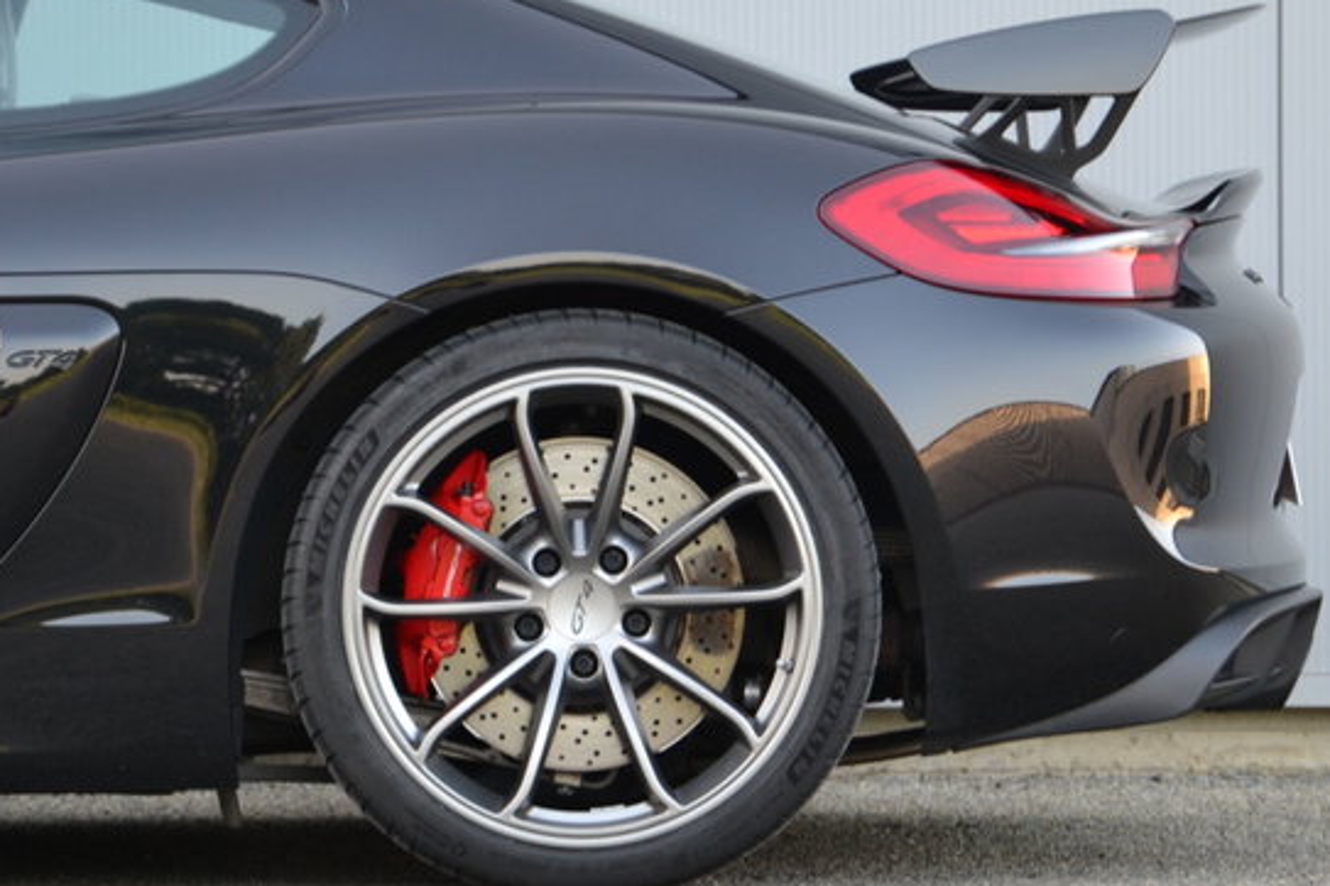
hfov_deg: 6.9
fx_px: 10970
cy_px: 359
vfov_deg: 4.6
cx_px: 737
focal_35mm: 297
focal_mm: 105
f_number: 5.6
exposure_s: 1/60
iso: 400
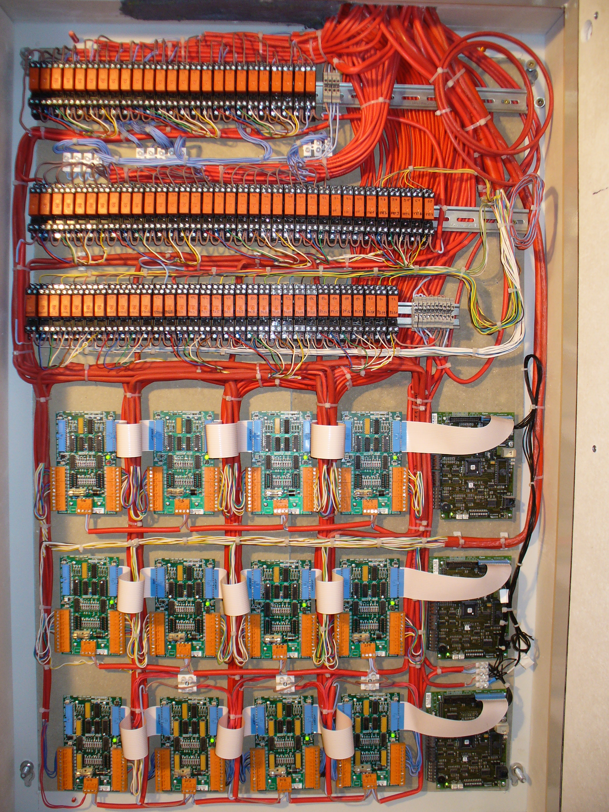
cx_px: 304
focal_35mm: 37
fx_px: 868
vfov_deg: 50.1
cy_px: 406
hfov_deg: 38.7
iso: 100
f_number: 2.8
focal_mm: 6.1
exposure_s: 1/60
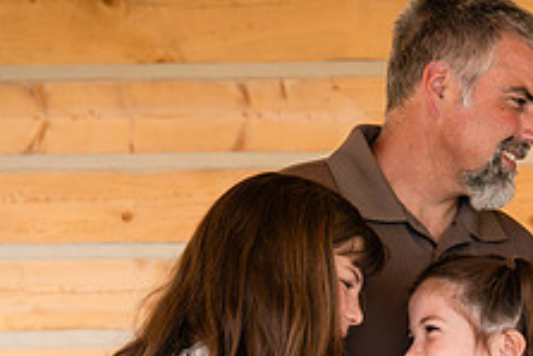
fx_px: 2237
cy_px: 395
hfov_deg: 13.4
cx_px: 526
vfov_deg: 9.0
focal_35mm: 151
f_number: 5.6
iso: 250
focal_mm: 58
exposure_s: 1/250
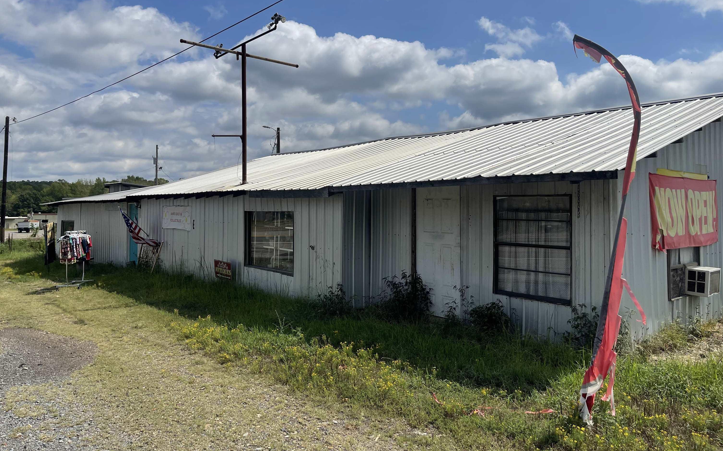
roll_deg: +0.6
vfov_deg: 45.8
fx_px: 532
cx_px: 361
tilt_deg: +0.9
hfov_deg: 68.4
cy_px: 185
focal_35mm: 27
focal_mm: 5.1
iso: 32
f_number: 1.6
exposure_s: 1/8547
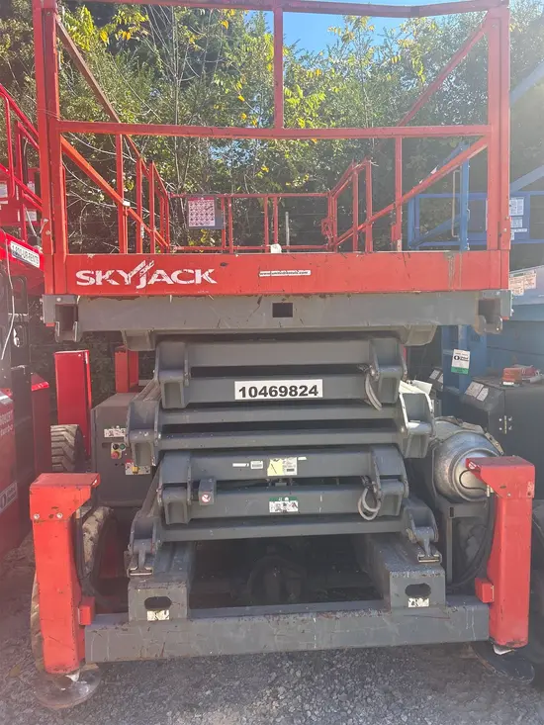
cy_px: 362
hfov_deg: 53.1
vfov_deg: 67.3
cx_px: 272
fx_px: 545
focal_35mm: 26
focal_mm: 5.7
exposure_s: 1/866
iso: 50
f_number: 1.5
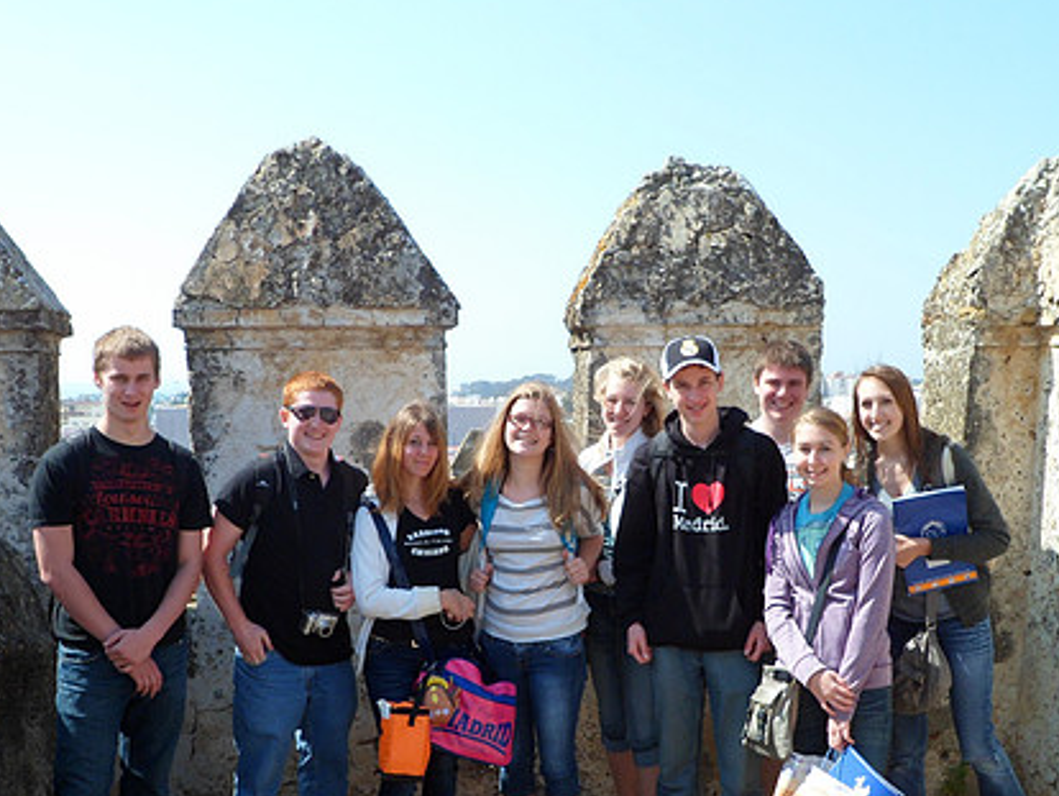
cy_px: 539
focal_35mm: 42
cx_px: 545
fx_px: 1286
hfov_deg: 44.8
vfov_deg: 34.0
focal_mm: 5.7
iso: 80
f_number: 3.5
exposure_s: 1/500
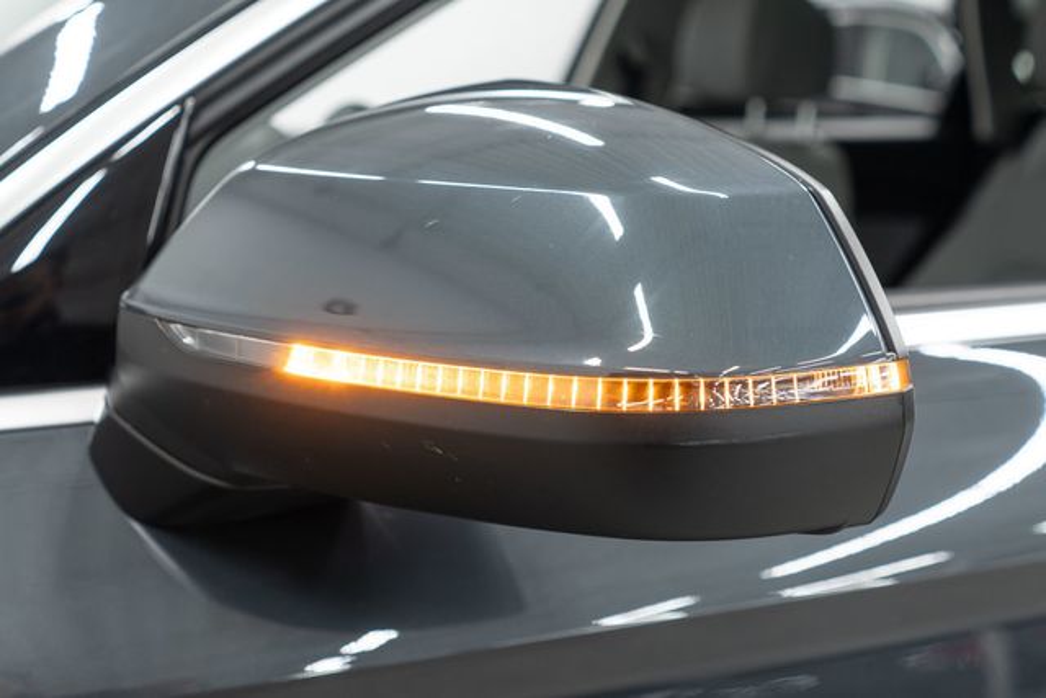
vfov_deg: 31.9
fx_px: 1221
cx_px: 523
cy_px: 349
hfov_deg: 46.4
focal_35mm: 42
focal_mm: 28
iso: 400
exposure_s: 1/40
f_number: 3.2
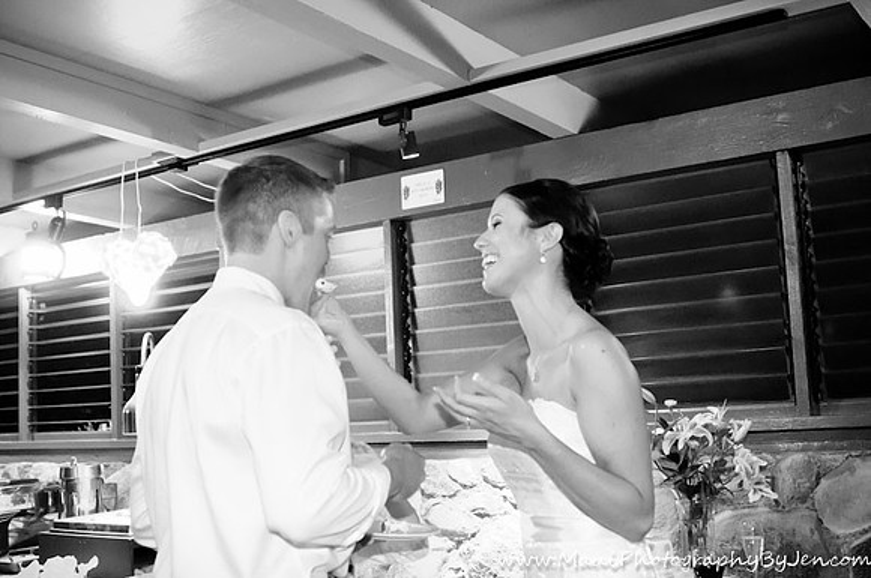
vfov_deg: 31.8
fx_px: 1015
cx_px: 436
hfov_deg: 46.5
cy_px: 289
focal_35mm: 42
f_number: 2.8
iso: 3200
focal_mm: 28
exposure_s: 1/40
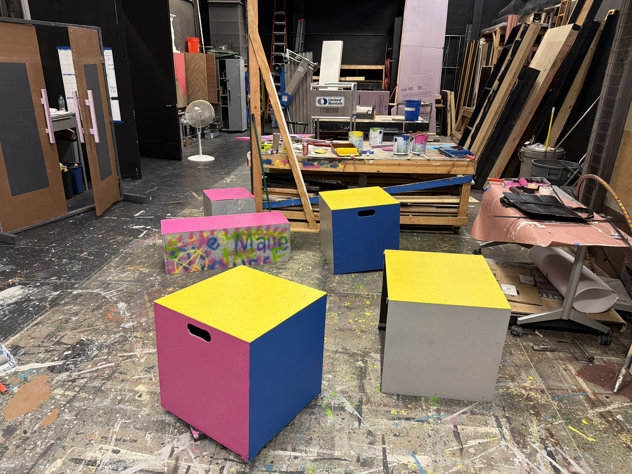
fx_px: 438
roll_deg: -0.4
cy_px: 237
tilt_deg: -21.5
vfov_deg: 56.8
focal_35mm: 24
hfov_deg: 71.6
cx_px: 316
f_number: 1.78
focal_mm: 6.76
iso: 160
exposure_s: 1/60
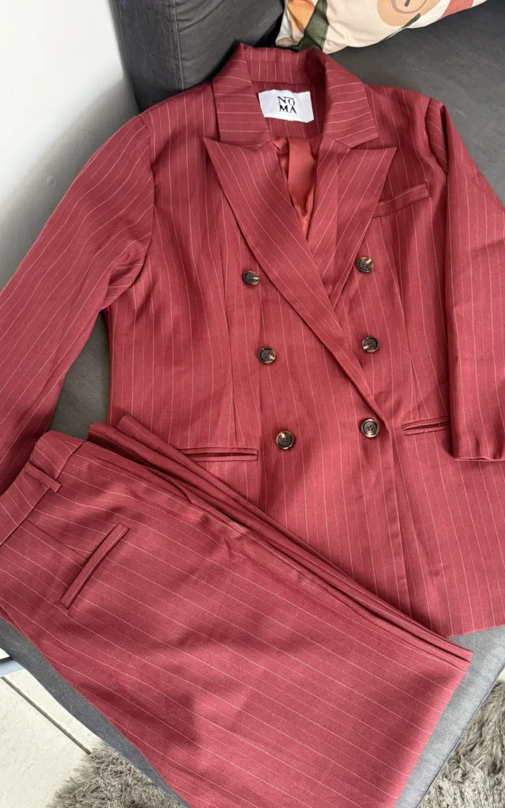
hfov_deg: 44.5
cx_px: 283
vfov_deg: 66.5
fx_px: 617
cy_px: 396
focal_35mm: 28
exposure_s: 1/60
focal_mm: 6.76
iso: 500
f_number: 1.78
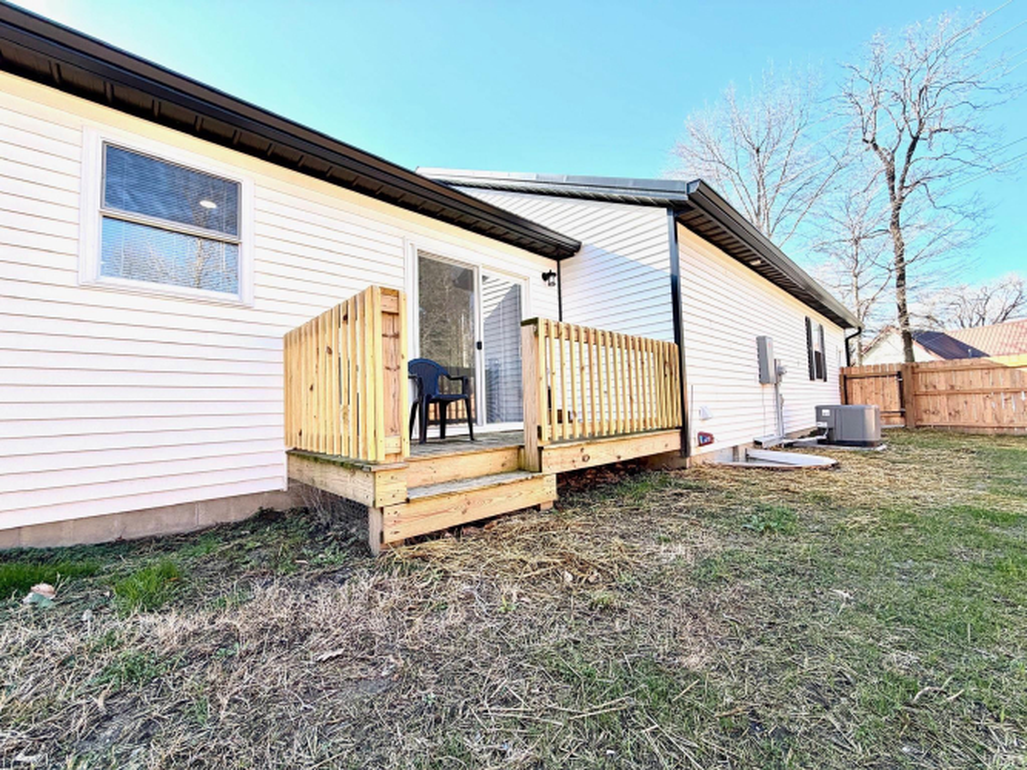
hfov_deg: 102.1
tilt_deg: +2.8
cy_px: 385
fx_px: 415
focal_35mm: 14
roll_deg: +2.5
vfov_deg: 85.7
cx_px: 514
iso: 50
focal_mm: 2.22
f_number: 2.2
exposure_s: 1/502
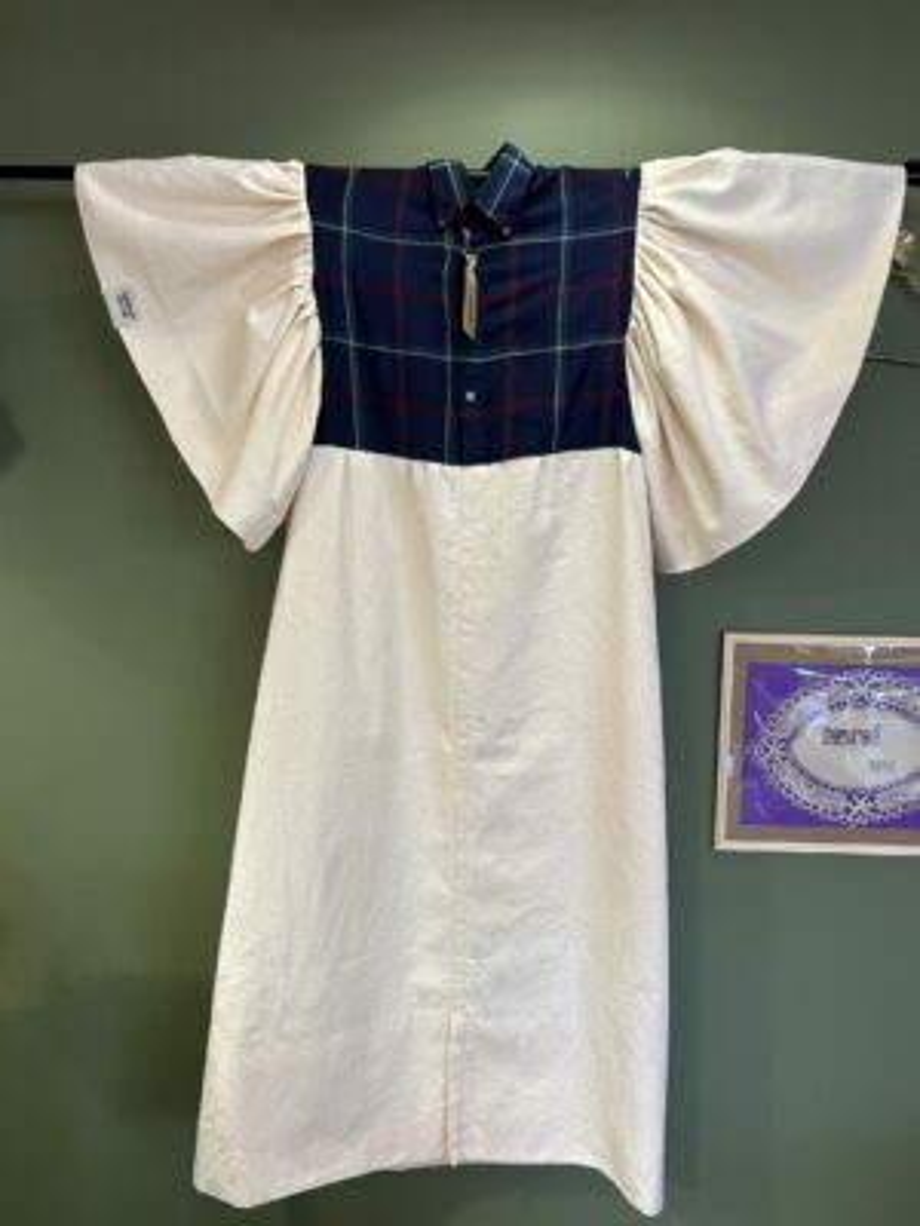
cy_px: 613
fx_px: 921
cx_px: 460
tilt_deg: -6.1
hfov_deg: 53.1
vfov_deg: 67.3
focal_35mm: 26
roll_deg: +0.0
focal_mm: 5.7
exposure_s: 1/50
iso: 100
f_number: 1.5
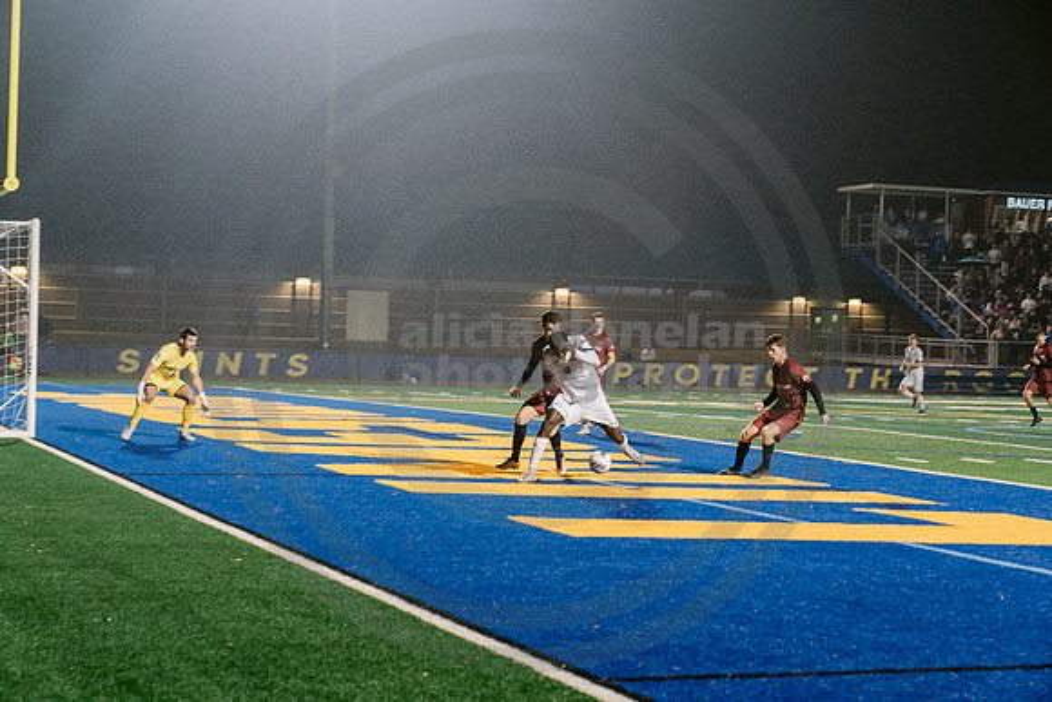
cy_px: 351
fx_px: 2046
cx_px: 526
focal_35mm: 70
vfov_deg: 19.5
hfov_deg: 28.8
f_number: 4.5
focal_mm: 70
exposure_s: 1/200
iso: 2500
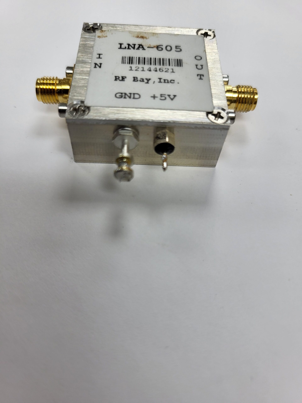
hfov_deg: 53.1
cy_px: 202
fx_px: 302
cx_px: 151
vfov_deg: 67.3
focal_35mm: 26
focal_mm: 5.4
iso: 80
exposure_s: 1/120
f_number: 1.8
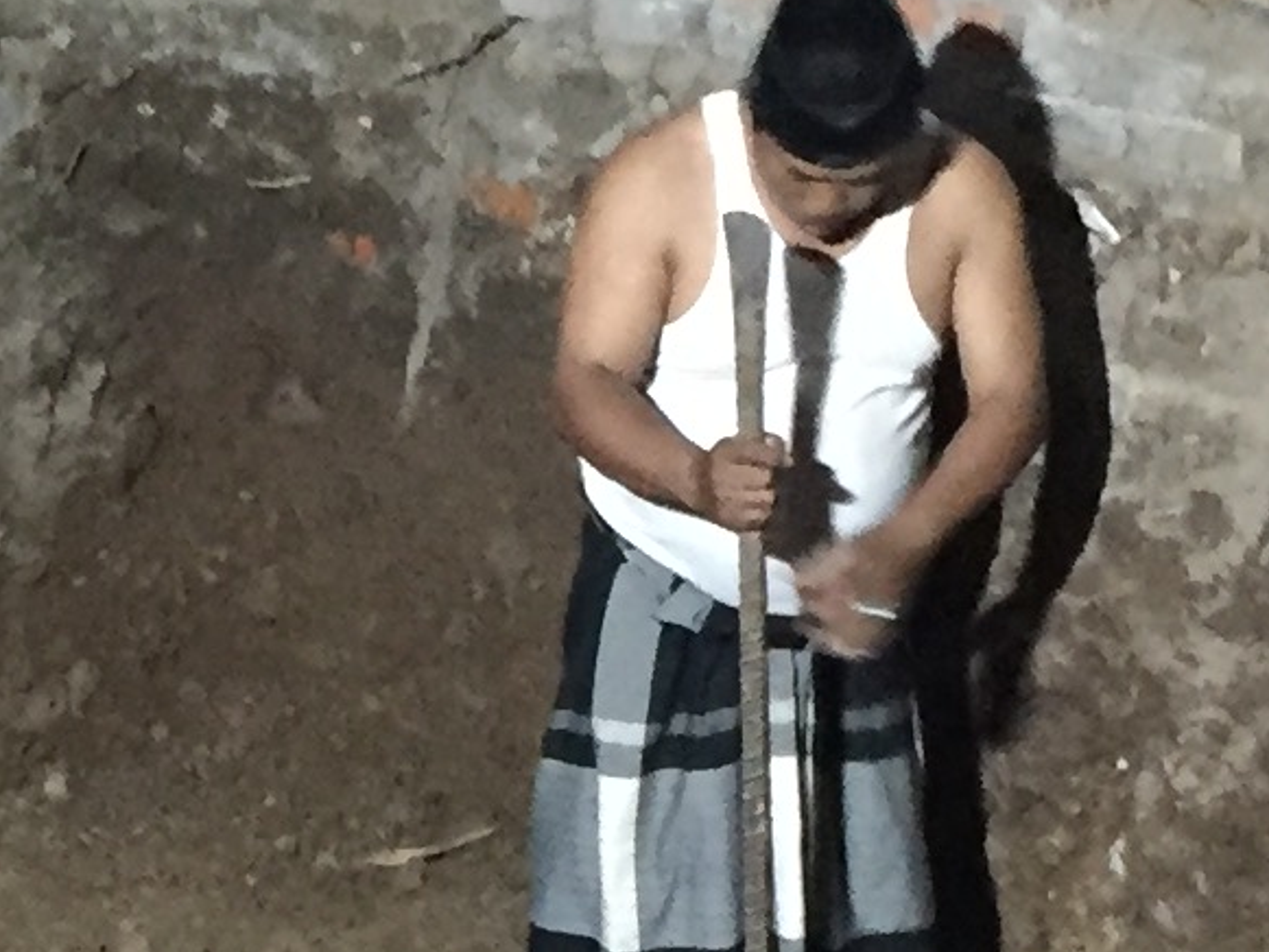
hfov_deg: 12.0
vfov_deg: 9.0
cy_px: 1170
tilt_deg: -25.1
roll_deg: +3.0
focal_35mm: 163
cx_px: 103
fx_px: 5977
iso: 500
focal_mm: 4.15
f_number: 2.2
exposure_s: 1/17
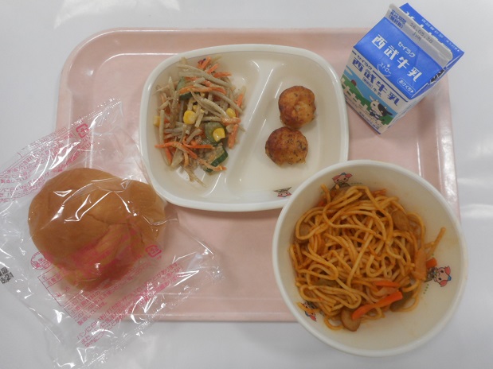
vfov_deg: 54.9
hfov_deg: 69.4
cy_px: 184
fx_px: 356
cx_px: 246
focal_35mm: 25
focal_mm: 4.5
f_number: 3.7
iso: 140
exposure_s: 1/30
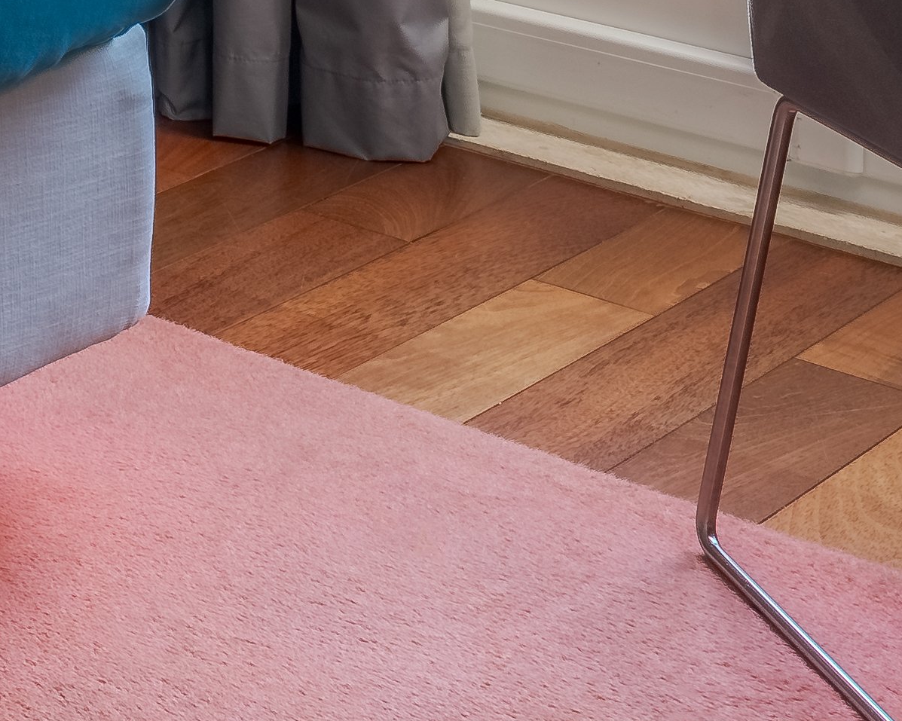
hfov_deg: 13.9
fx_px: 2882
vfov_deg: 12.4
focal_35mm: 108
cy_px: -764
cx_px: -1111
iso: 100
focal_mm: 16
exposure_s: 1/50
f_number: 9
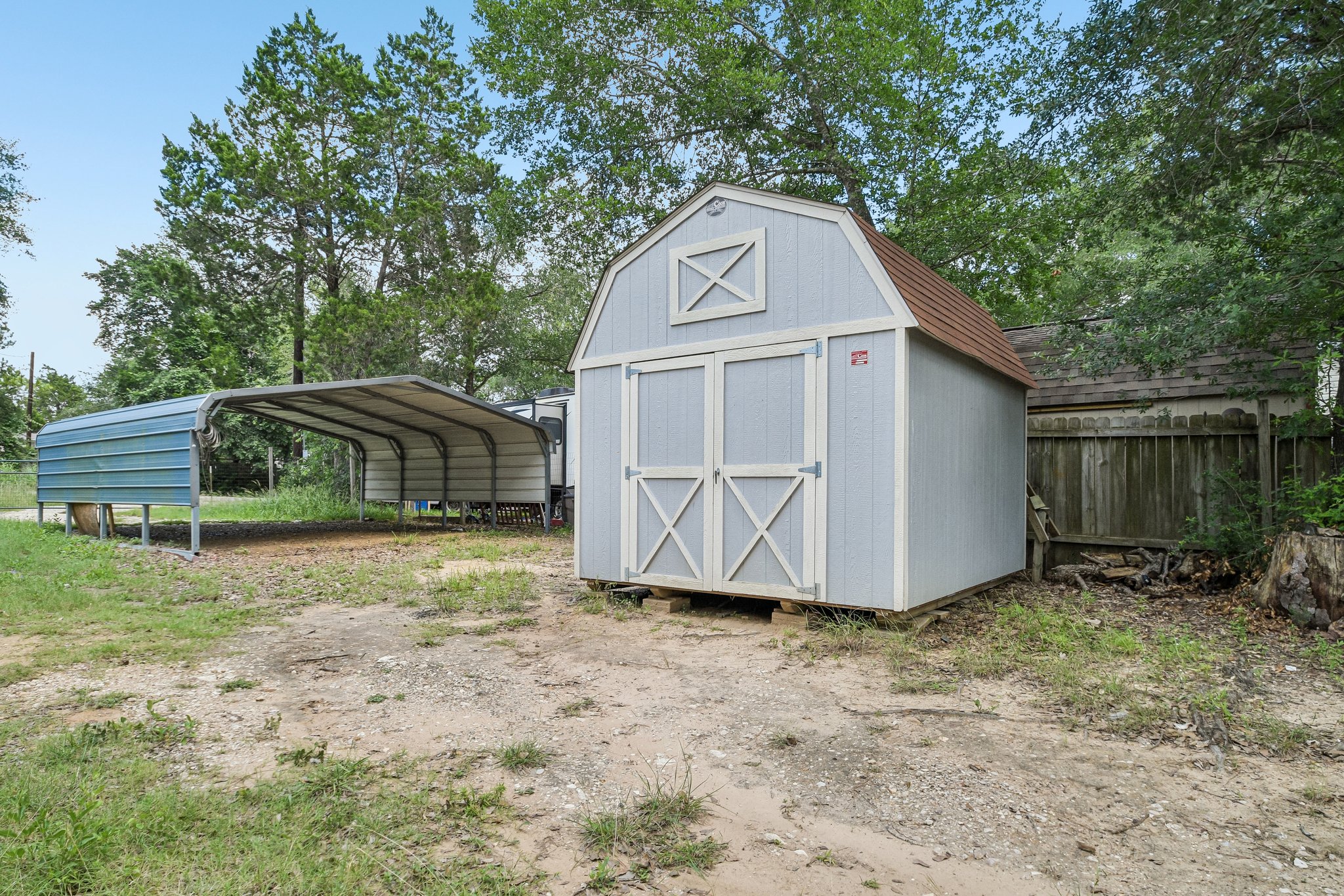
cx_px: 672
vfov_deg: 67.4
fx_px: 672
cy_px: 448
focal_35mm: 18
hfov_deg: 90.0
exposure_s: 1/200
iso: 400
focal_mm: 12
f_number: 8
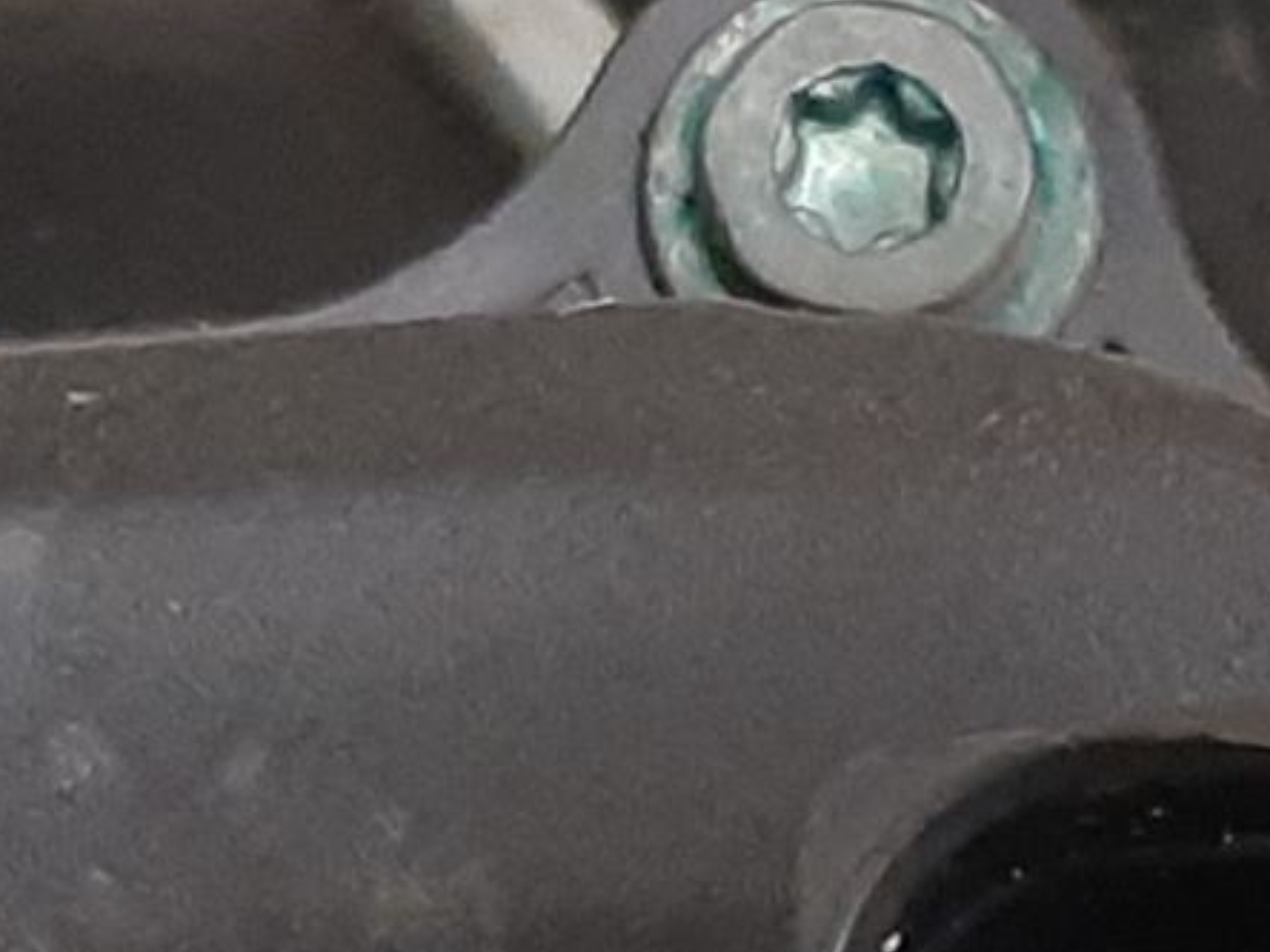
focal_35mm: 120
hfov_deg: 16.2
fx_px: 4403
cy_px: 1635
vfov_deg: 11.6
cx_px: 1198
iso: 200
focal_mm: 3.93
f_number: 1.7
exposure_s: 1/33
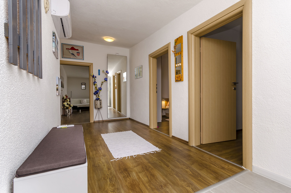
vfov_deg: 77.1
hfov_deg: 100.5
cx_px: 146
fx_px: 121
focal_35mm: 15
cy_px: 96
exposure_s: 1/80
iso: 200
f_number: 8
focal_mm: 10
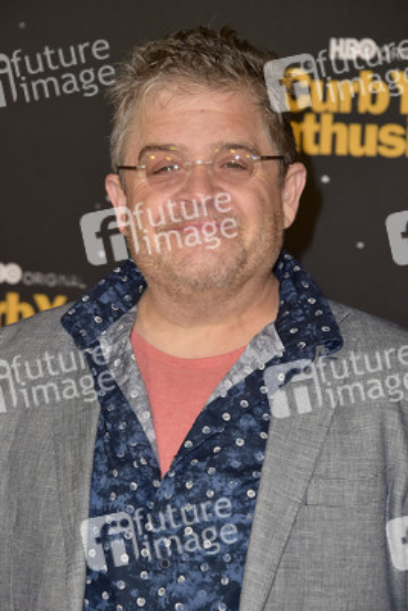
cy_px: 306
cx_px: 204
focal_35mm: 150
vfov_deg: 13.7
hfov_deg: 9.2
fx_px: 2548
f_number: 7.1
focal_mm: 150
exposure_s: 1/250
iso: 320
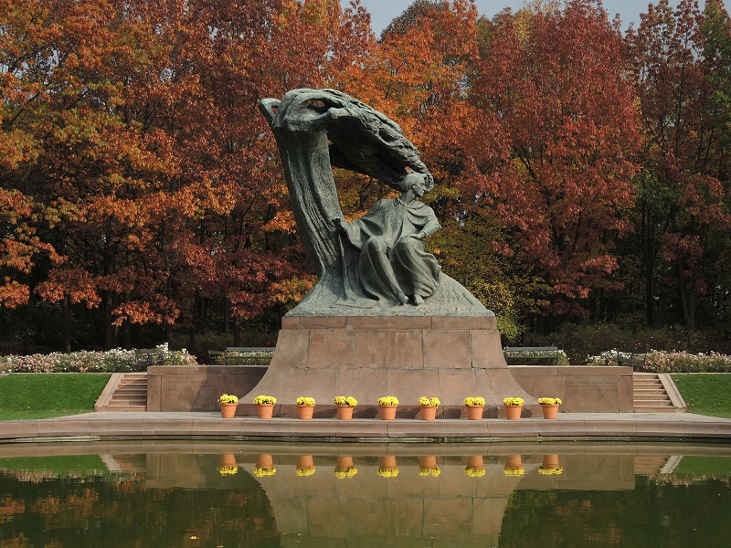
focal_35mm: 50
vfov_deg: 29.1
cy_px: 274
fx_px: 1056
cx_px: 366
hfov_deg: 38.2
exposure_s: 1/800
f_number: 2.8
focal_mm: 11
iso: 80
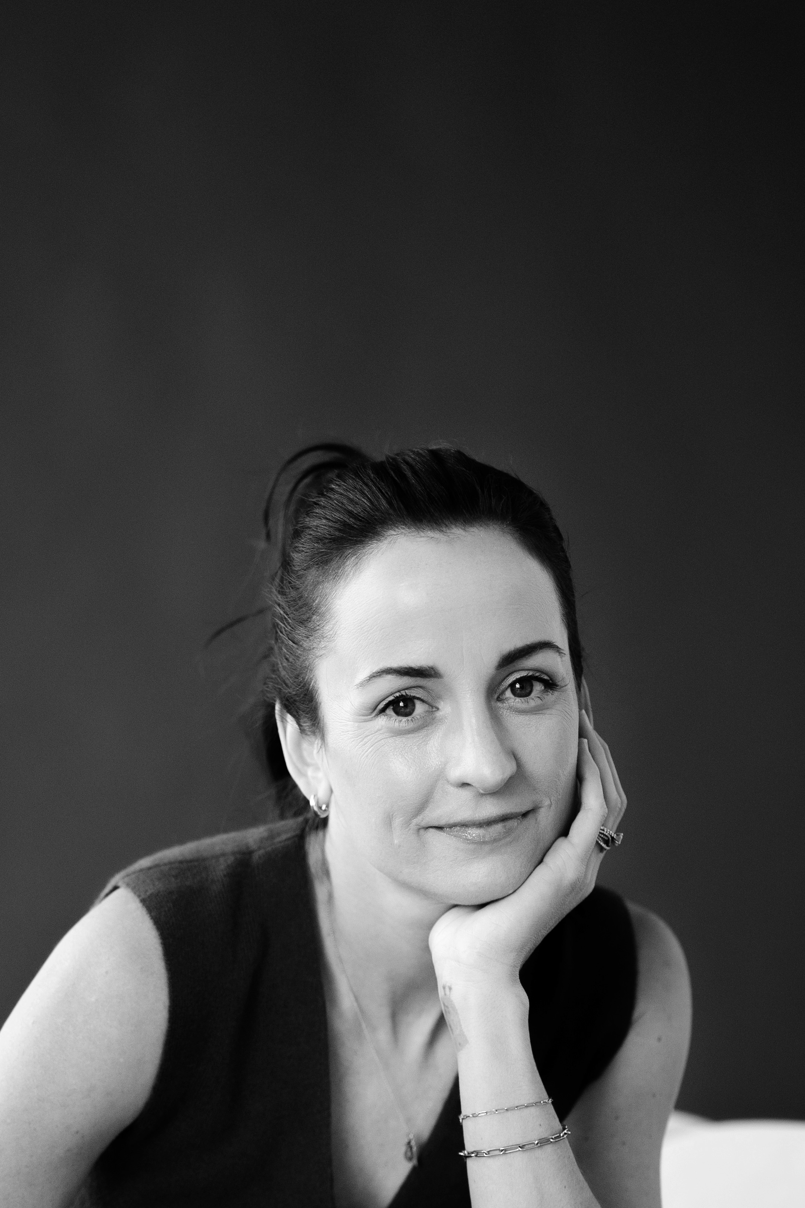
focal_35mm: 92
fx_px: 3086
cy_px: 1044
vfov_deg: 21.7
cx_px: 217
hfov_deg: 14.8
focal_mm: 50
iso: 640
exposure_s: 1/400
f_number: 1.6
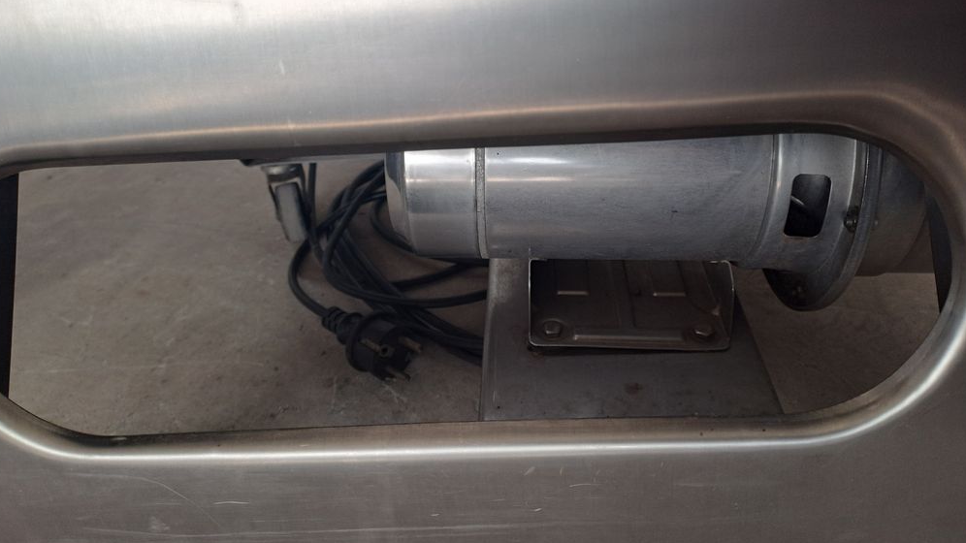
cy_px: 197
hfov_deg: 67.9
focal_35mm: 28
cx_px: 482
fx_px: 717
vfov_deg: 41.1
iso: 32
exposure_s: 1/50
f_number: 1.8
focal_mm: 4.65
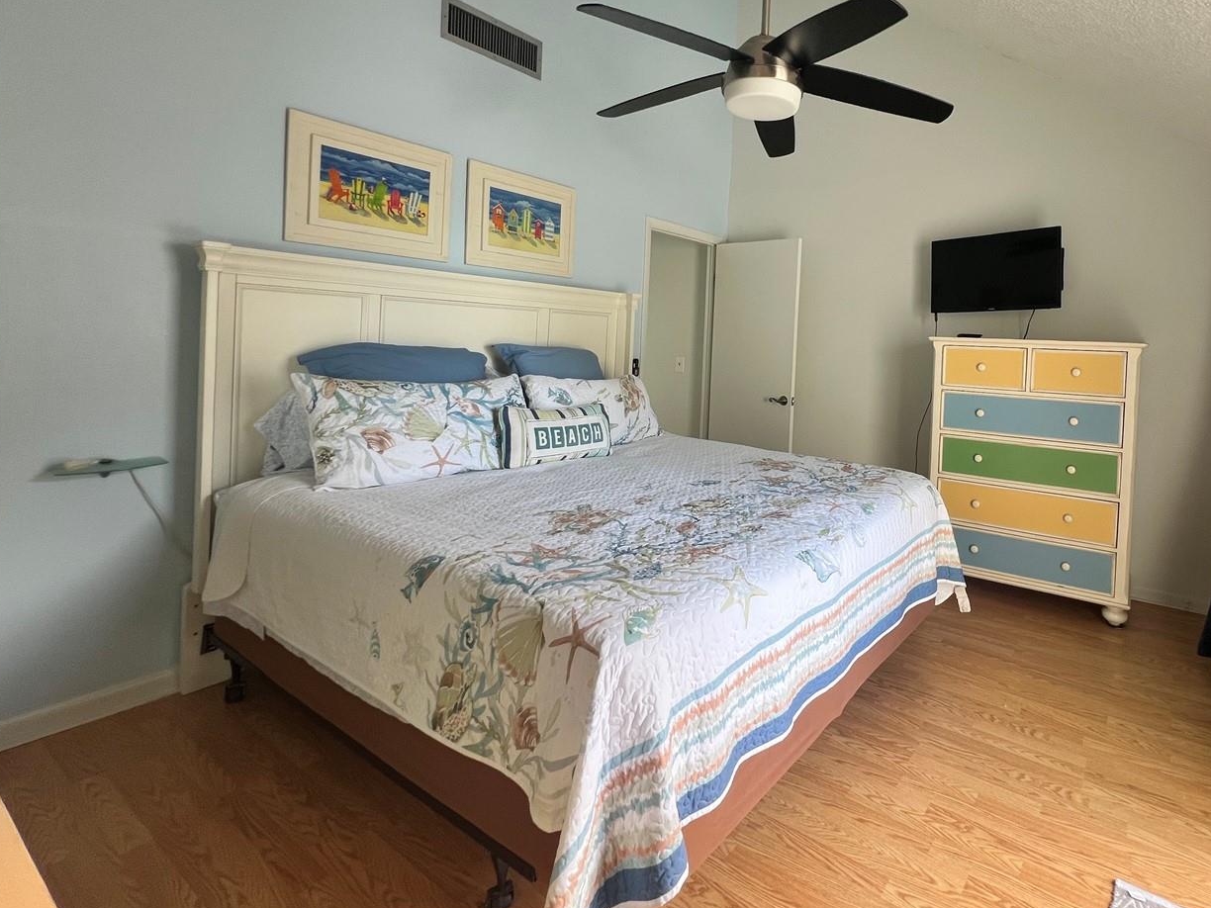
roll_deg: -2.4
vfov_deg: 73.7
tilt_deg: -0.4
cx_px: 761
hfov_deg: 89.1
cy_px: 352
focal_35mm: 17
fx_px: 595
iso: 64
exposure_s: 1/99
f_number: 1.8
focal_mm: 1.57
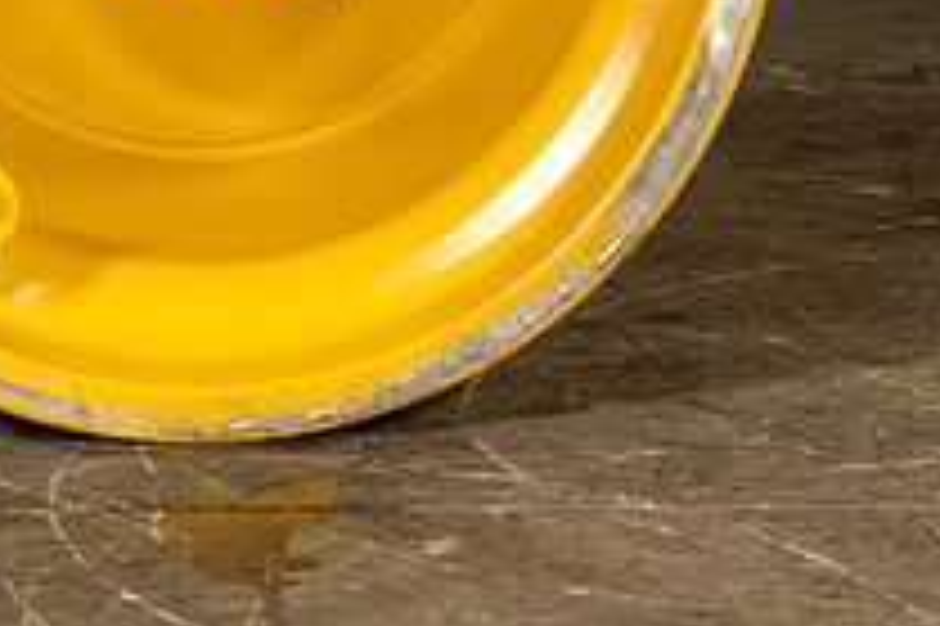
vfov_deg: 7.7
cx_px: 166
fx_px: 4644
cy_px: -47
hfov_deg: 11.5
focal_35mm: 178
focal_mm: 64
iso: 800
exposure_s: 1/125
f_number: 5.6
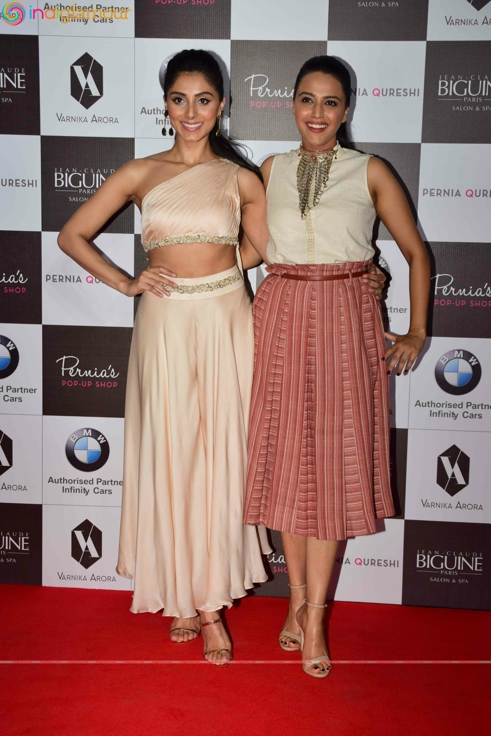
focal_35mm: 57
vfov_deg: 35.1
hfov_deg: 23.8
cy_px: 368
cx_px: 246
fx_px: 1166
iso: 400
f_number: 5.6
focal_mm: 38
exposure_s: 1/160
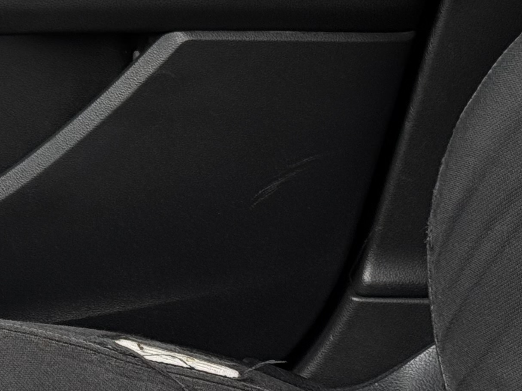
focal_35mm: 159
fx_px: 2398
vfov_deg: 9.1
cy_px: -177
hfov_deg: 12.1
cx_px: -164
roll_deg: -1.7
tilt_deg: -17.4
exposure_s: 1/317
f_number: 1.78
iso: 64
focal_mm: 6.76
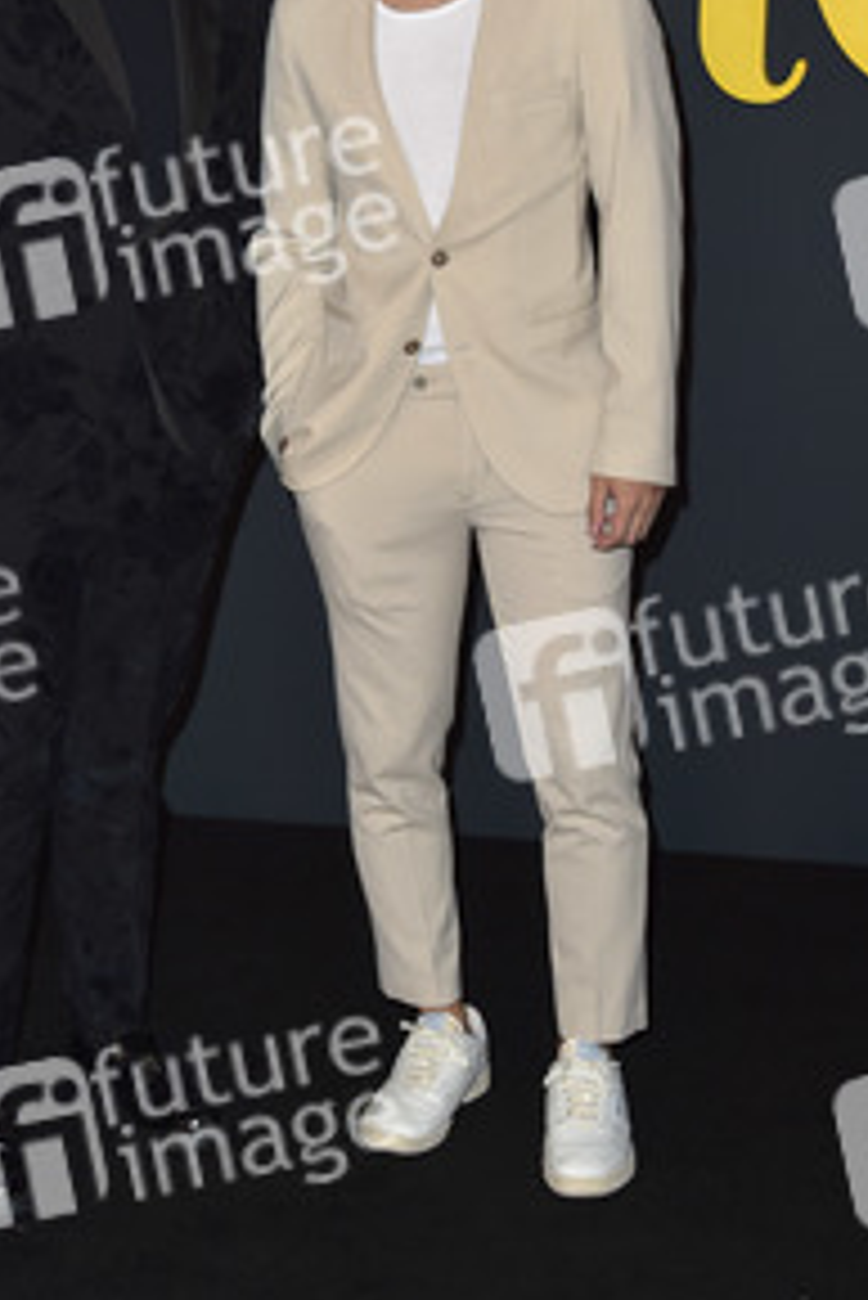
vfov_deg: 26.5
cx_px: 299
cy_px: 450
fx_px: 2745
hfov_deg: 17.9
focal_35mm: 76
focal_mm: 55
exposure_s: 1/250
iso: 320
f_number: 6.3
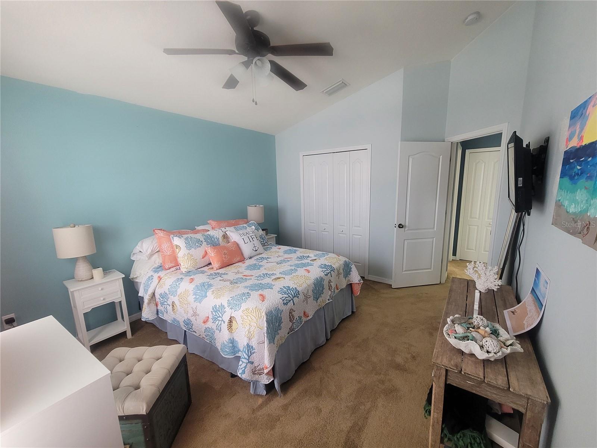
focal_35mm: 13
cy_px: 224
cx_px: 298
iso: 250
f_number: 2.2
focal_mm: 2.2
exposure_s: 1/60
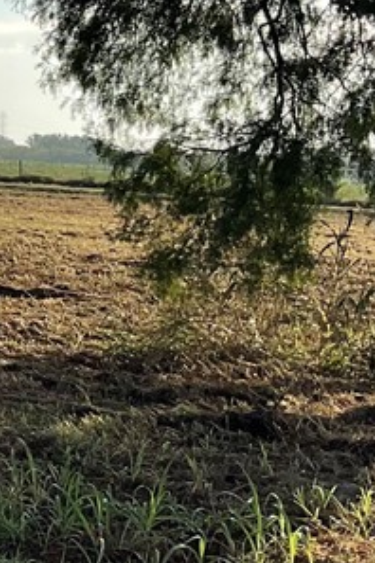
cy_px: 89
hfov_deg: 11.6
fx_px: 1625
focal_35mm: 104
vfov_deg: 19.4
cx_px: -405
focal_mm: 3
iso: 16
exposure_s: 1/3125
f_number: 1.8
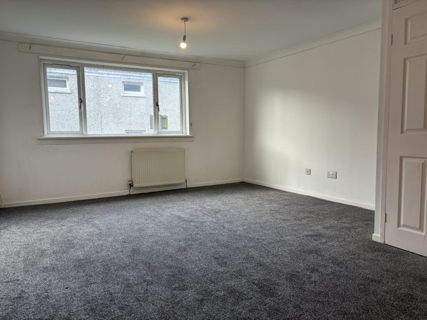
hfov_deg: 67.3
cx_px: 214
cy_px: 160
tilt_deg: -5.6
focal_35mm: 26
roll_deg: +0.8
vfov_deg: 53.1
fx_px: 321
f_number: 1.6
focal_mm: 5.96
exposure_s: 1/100
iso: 50
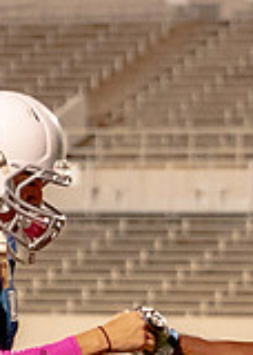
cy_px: 442
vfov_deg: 5.2
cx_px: 131
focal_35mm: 383
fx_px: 3859
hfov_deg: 3.8
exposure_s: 1/1500
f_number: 2.8
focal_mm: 70
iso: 6400
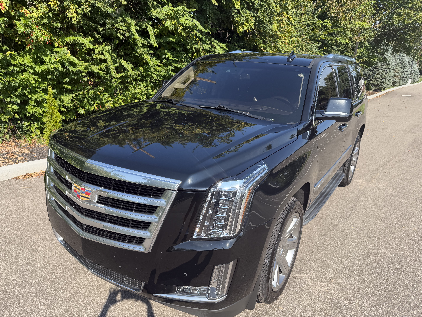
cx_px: 211
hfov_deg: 71.6
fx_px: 293
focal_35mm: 24
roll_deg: -2.6
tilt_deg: -18.0
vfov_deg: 56.8
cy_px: 158
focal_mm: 6.76
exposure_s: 1/2299
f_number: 1.78
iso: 100
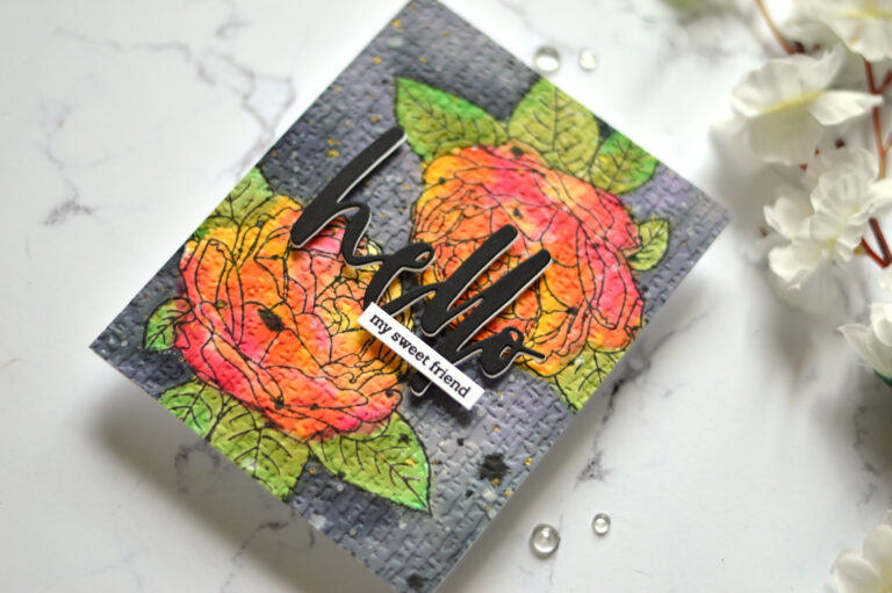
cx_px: 446
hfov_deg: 27.0
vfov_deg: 18.2
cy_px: 296
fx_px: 1857
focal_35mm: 75
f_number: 1.8
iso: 100
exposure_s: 1/400
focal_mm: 50
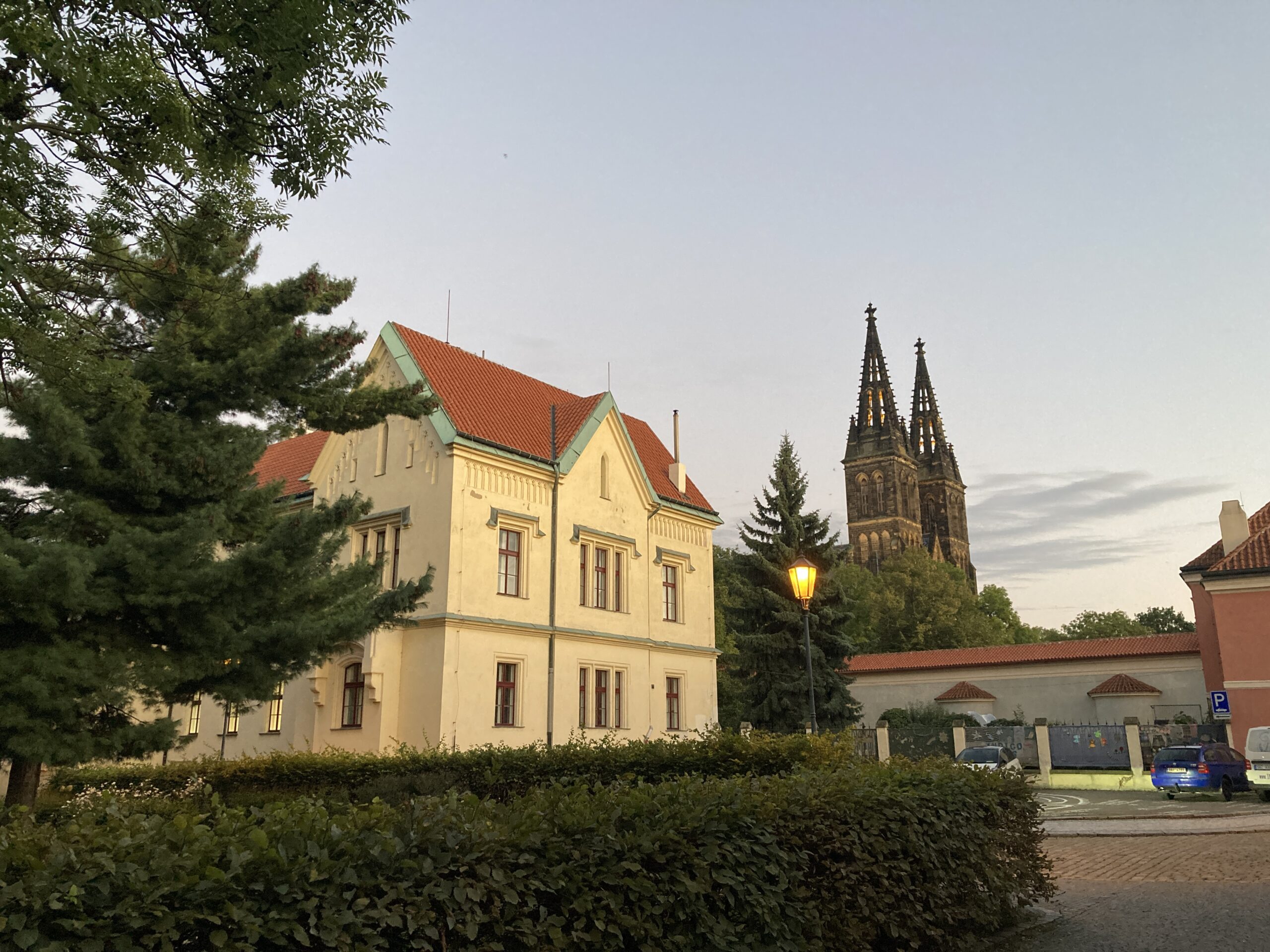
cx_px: 635
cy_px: 476
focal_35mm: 28
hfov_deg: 63.4
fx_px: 1027
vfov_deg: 49.7
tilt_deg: +15.0
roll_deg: -0.7
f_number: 1.8
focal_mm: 3.99
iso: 200
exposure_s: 1/50
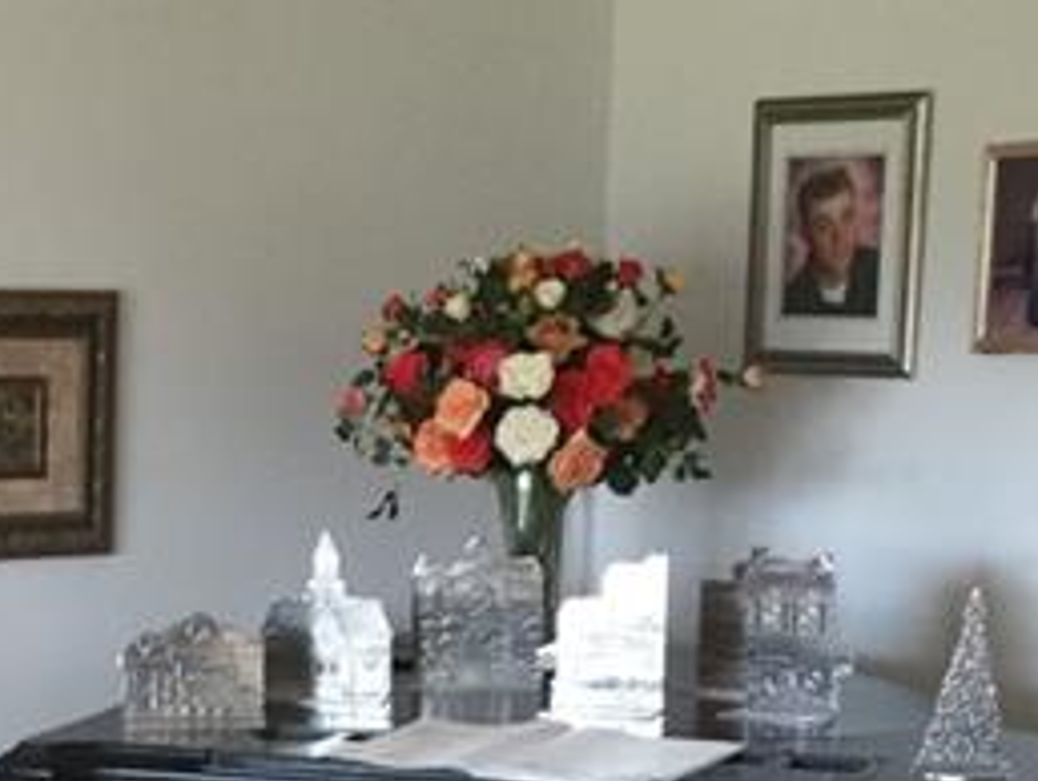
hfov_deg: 20.0
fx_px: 2881
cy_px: 982
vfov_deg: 14.8
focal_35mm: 96
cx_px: 105
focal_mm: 3.3
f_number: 2.4
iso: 40
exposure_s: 1/30
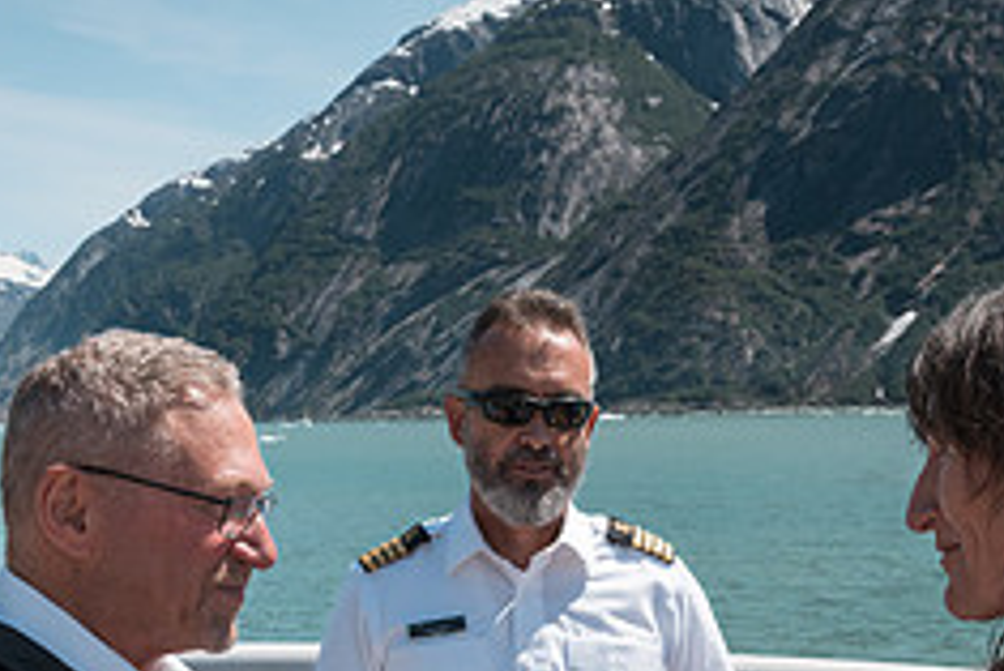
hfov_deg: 29.2
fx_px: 1925
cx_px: 534
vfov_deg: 19.3
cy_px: 652
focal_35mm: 69
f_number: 10
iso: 200
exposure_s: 1/320
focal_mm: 28
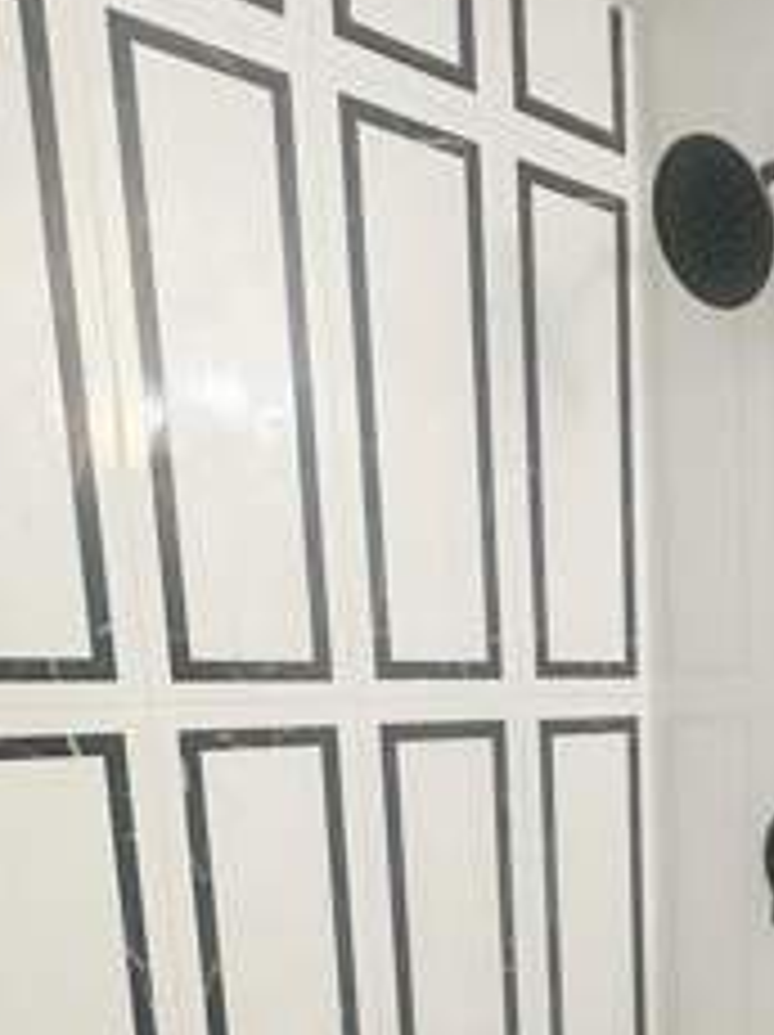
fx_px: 1165
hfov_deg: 35.3
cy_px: 936
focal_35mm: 39
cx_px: 644
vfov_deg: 43.6
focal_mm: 2.22
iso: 125
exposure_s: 1/120
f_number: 2.2
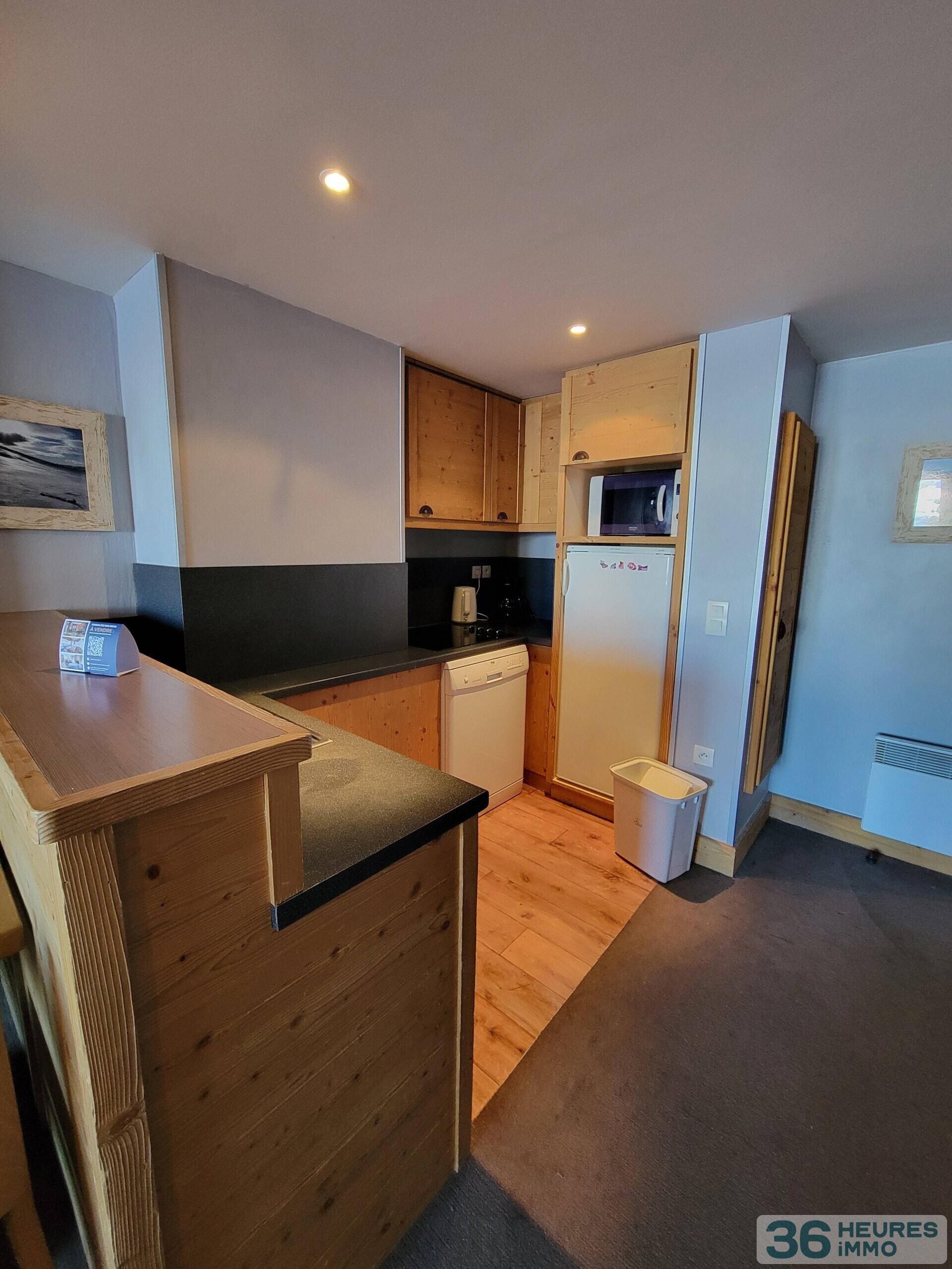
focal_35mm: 13
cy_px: 634
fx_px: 477
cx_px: 476
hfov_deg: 89.9
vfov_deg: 106.2
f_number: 2.2
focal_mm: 2.2
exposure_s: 1/33
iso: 400
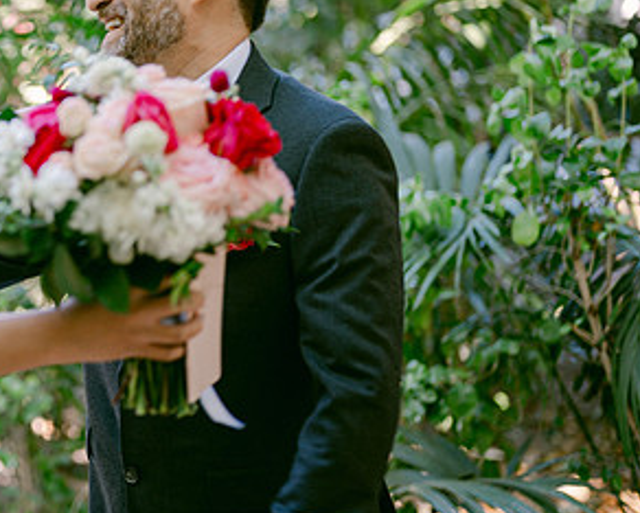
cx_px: 77
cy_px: 173
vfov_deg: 16.5
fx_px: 1763
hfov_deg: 20.2
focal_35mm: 93
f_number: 1.8
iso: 180
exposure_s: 1/125
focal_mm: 50
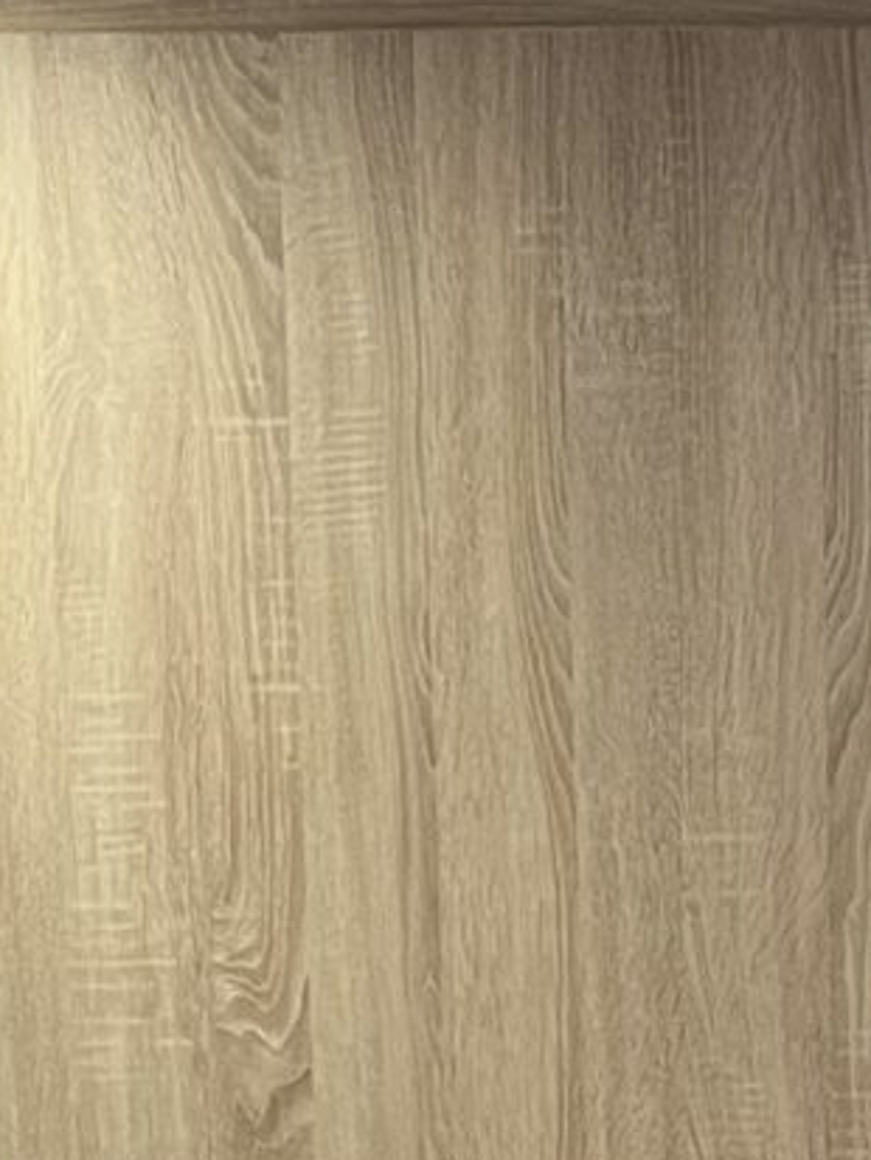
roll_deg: +0.8
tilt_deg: -10.1
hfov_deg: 9.2
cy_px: 1694
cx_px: 913
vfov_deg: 11.8
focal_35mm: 161
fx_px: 5399
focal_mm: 5.7
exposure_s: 1/50
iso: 100
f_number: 1.5
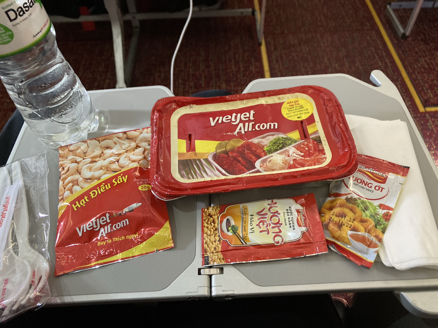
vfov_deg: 49.7
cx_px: 219
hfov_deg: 63.4
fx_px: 354
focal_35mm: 28
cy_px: 164
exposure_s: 1/37
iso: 320
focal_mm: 3.99
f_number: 1.8
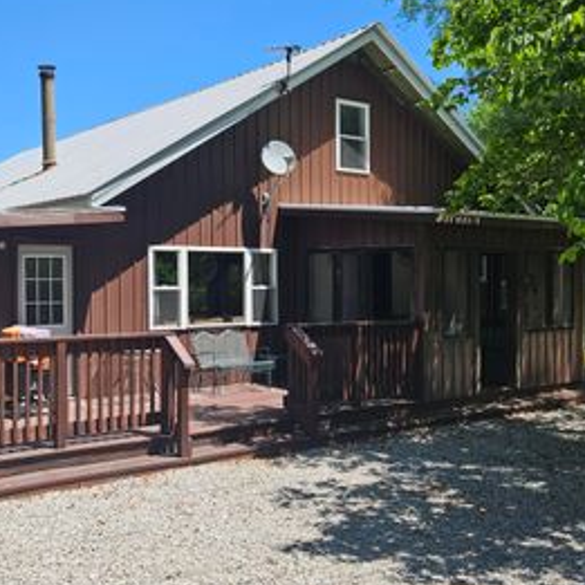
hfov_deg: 42.2
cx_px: 186
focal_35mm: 39
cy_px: 281
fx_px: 746
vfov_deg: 42.8
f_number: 1.8
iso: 25
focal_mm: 5.4
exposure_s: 1/1628
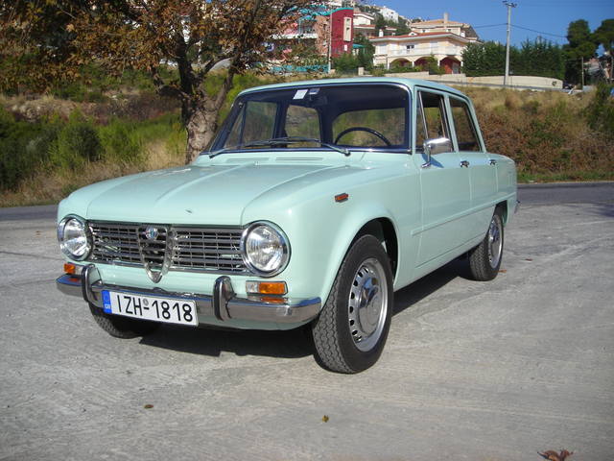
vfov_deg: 37.7
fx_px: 674
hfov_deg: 49.0
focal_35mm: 38
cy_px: 230
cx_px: 307
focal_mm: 6.3
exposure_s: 1/304
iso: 50
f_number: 6.4
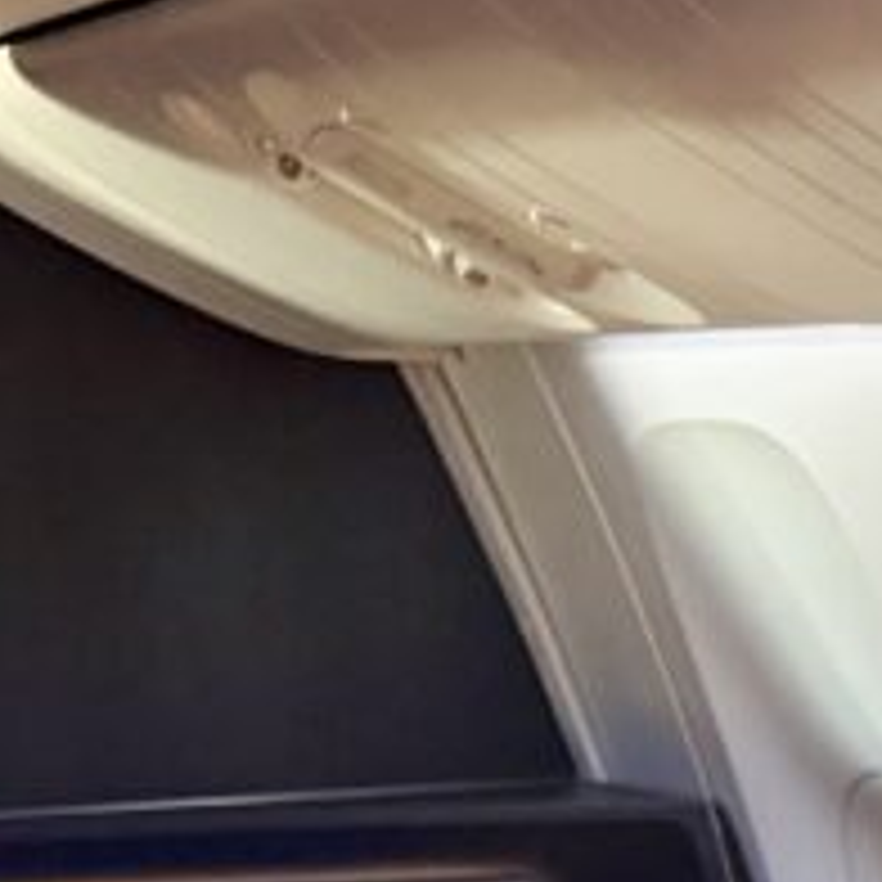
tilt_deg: -20.9
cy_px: 1642
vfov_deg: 13.8
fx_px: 3200
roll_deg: -0.5
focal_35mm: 111
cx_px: 1724
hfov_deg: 13.6
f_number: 1.78
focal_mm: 6.76
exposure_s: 1/47
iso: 800
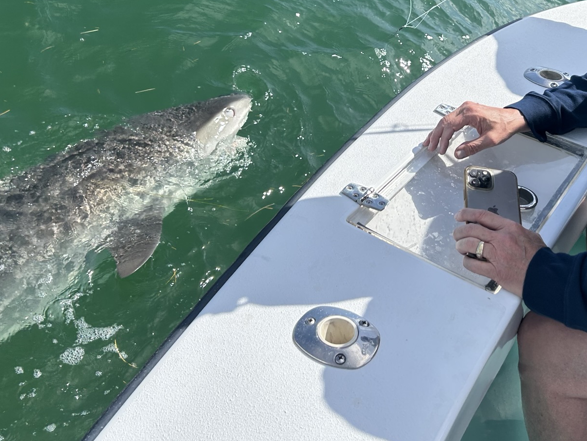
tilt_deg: -29.3
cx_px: 362
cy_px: 79
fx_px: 746
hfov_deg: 42.7
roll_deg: -17.2
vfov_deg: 31.9
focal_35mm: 44
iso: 50
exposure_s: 1/3831
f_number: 1.5
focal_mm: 5.7
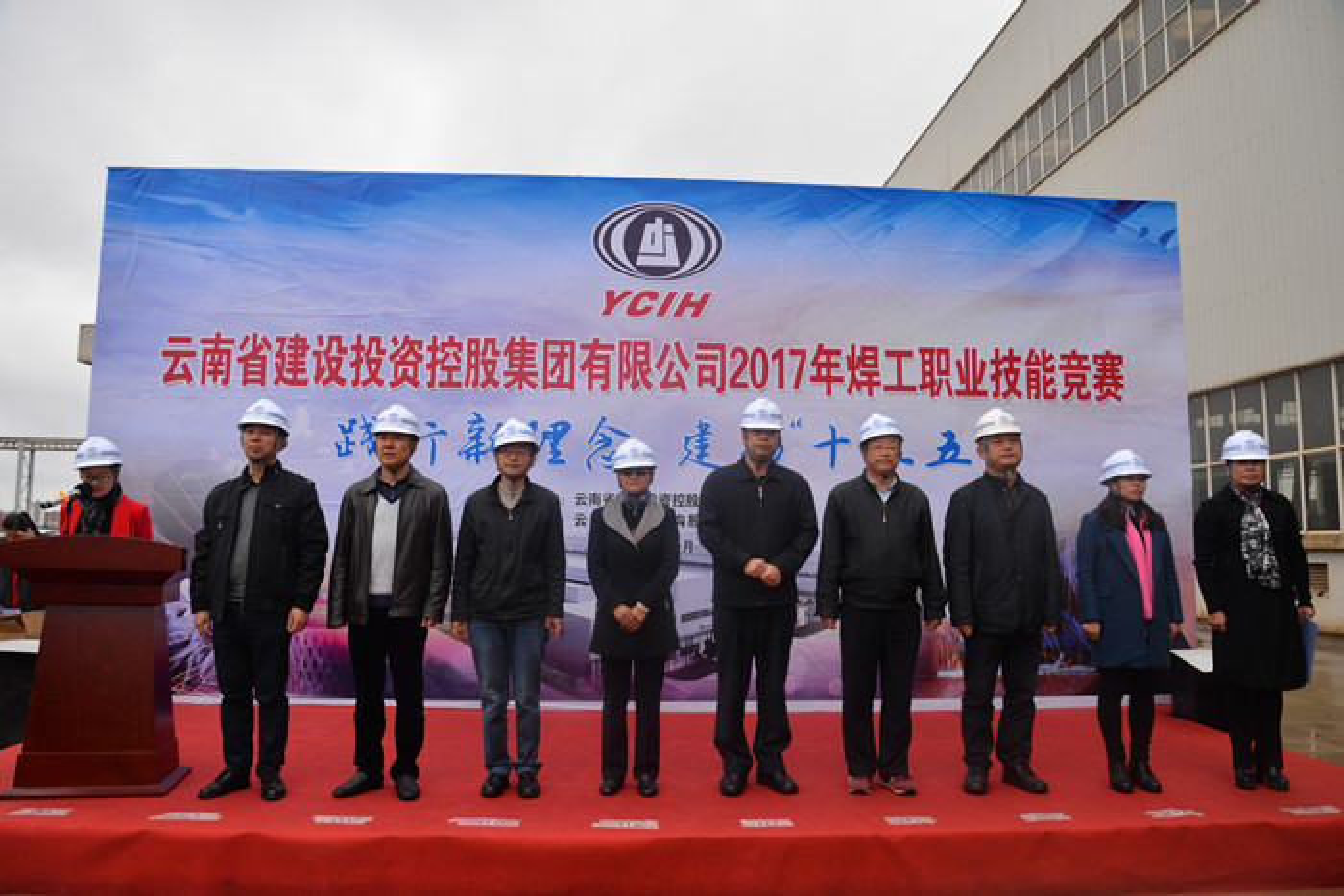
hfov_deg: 73.7
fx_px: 896
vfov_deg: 53.2
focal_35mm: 24
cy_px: 448
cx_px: 672
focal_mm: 24
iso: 1600
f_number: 5.6
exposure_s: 1/2000
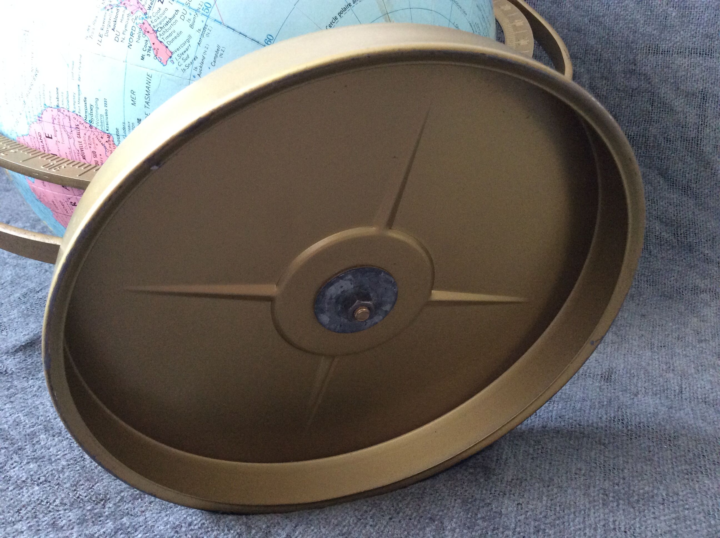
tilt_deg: -26.6
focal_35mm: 32
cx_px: 360
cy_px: 269
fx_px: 665
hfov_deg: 56.9
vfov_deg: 44.1
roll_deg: -2.3
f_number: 2.4
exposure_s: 1/25
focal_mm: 3.3
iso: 200
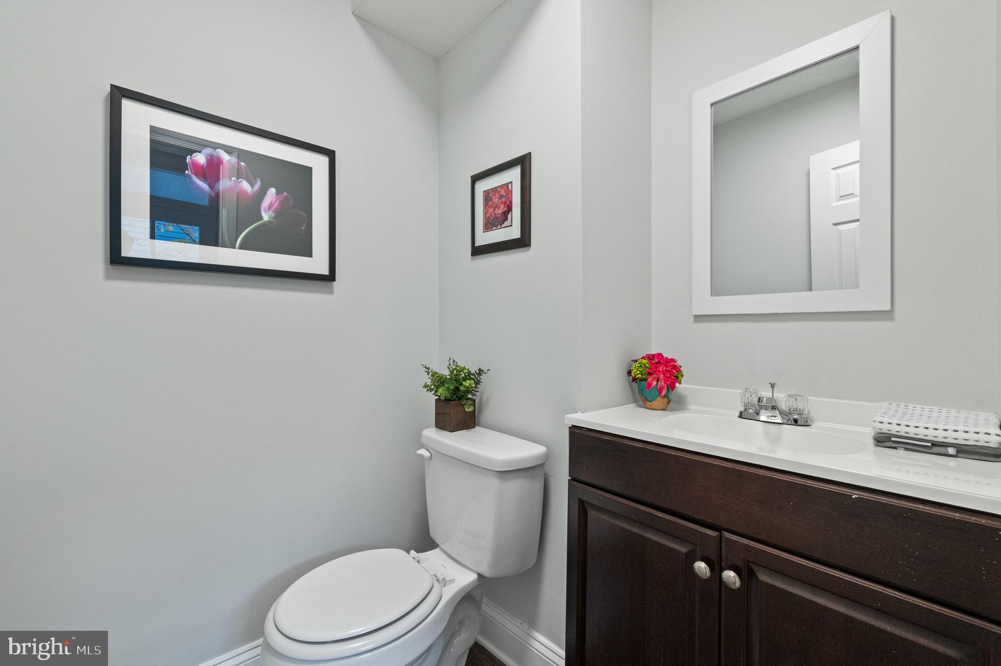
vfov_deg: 81.1
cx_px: 500
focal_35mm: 14
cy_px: 333
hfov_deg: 104.3
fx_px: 389
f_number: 8
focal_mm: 14
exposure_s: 1/40
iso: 1600
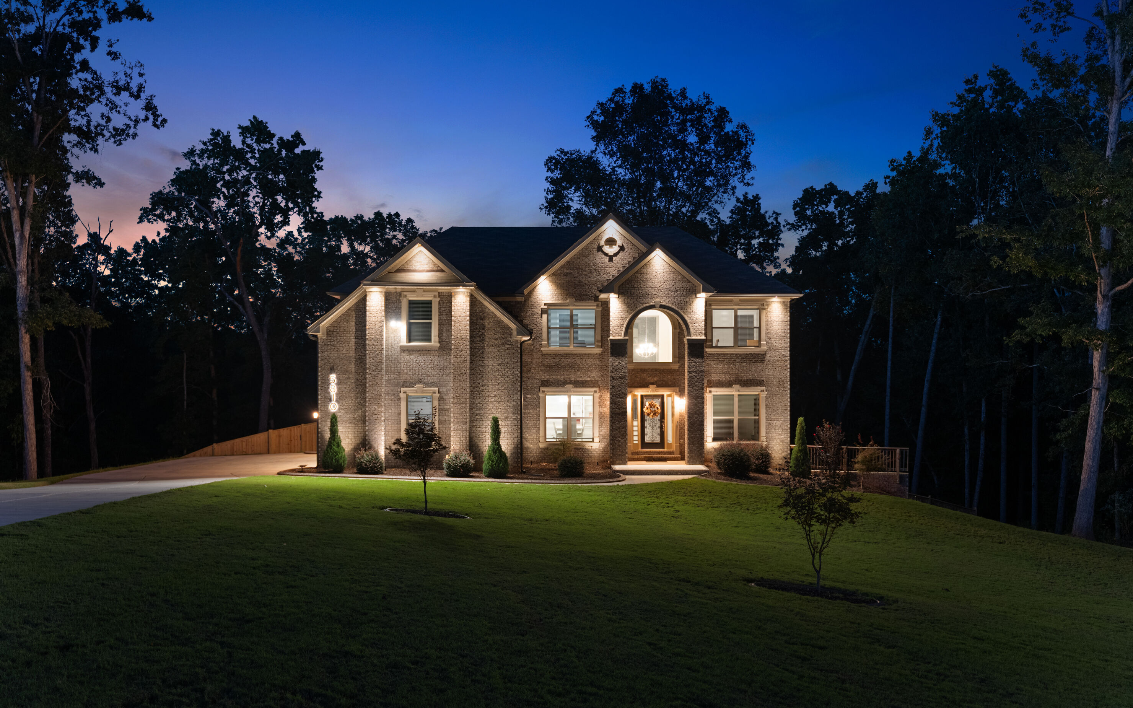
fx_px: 1142
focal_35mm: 37
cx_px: 560
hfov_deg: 52.7
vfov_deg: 34.4
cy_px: 378
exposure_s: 1/2
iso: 400
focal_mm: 35
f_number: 2.8
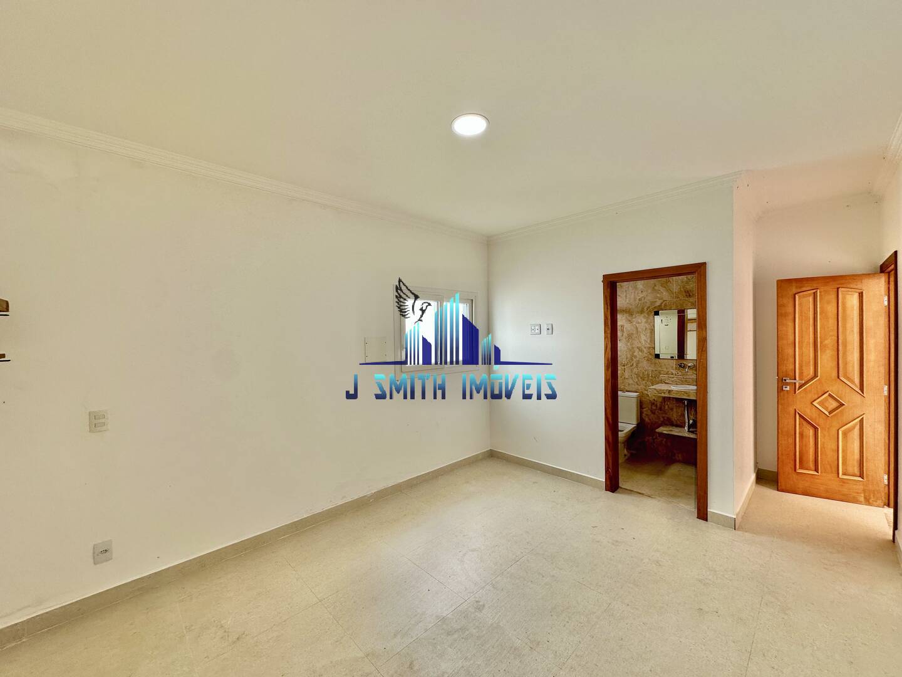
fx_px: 365
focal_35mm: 14
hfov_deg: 102.1
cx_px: 451
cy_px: 338
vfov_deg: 85.7
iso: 50
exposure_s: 1/99
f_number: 2.2
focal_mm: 2.22
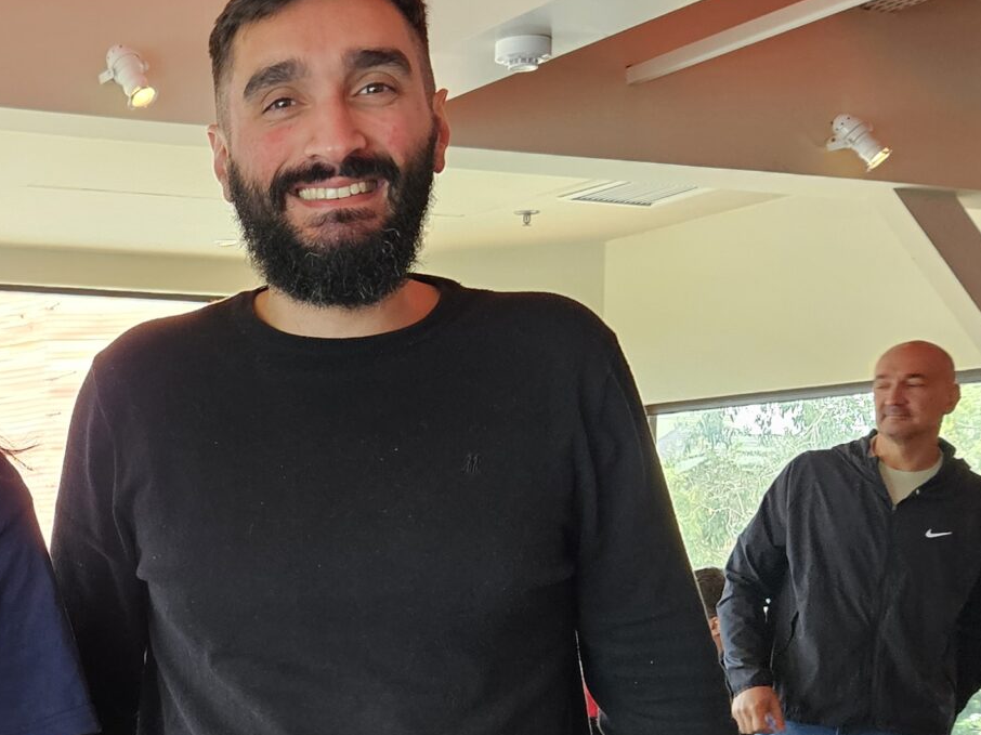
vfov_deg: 22.2
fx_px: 1842
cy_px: 613
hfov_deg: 28.2
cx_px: 27
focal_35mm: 65
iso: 200
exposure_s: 1/120
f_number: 1.8
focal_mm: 5.4
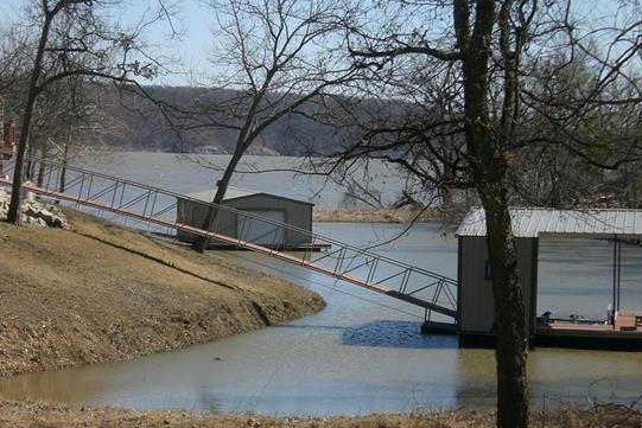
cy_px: 221
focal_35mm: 123
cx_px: 313
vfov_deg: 11.2
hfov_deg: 16.6
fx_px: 2194
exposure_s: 1/200
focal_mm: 16.51
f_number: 7.7
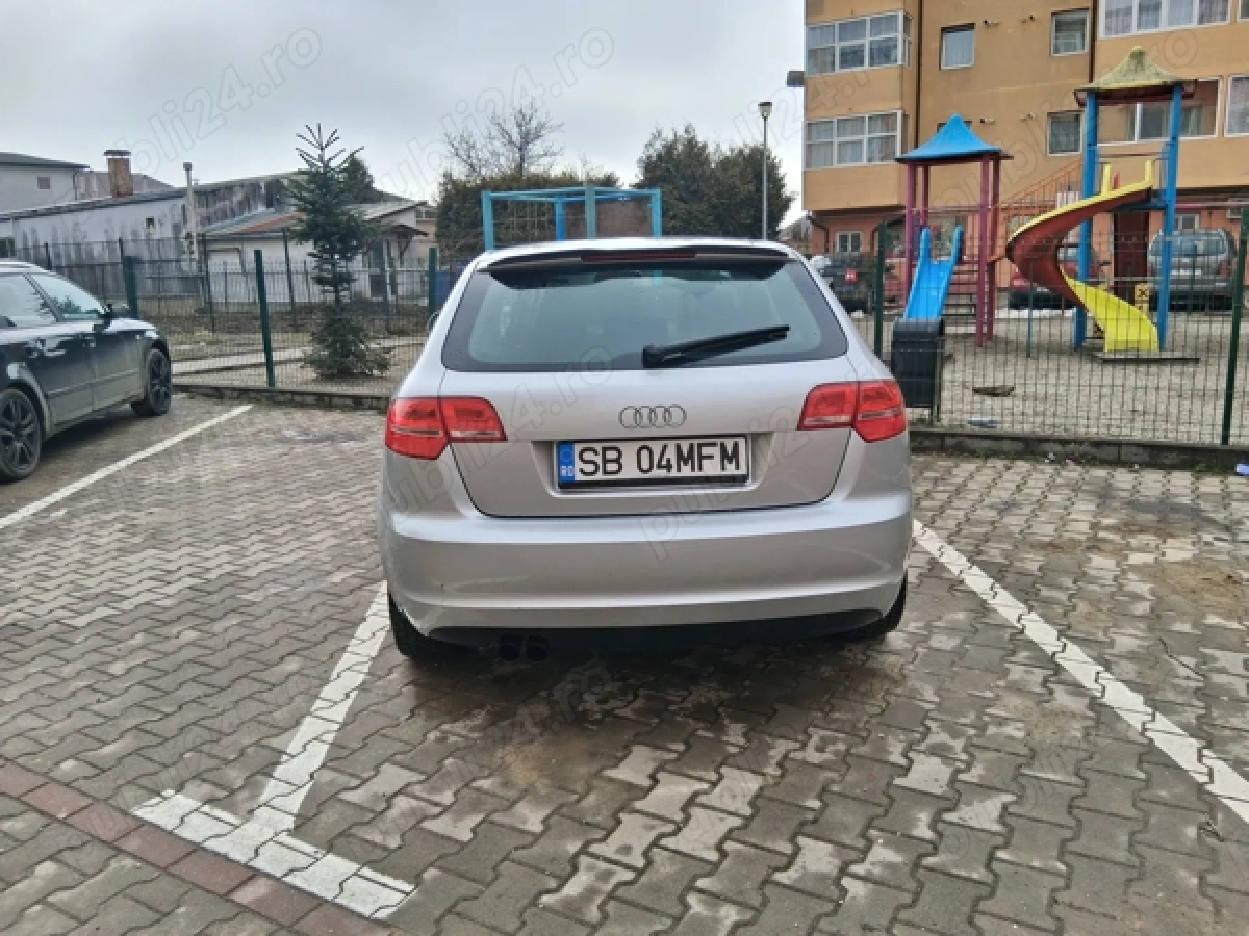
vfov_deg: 53.1
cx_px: 624
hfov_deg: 67.3
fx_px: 938
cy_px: 468
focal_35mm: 26
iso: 25
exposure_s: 1/683
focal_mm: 3.98
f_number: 1.8
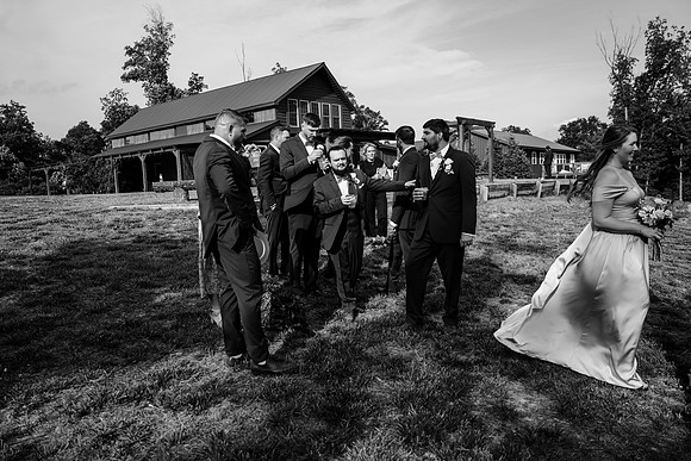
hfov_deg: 65.5
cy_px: 230
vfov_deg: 46.4
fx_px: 538
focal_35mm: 28
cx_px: 346
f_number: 2.8
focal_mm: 28
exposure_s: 1/2000
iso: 500
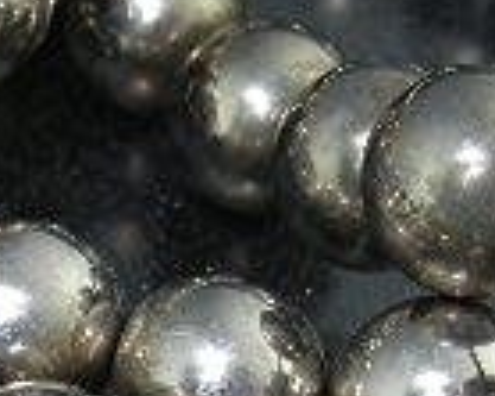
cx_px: 4
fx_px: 2562
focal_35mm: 175
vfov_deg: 8.8
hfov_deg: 10.9
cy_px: 432
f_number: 3.7
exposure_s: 1/30
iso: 200
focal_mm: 7.1
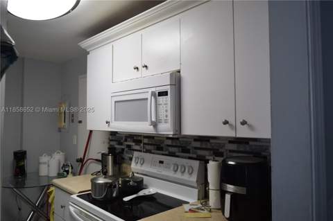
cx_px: 166
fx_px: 249
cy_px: 110
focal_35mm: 27
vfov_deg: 47.8
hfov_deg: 67.4
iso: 400
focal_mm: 18
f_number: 5
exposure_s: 1/100
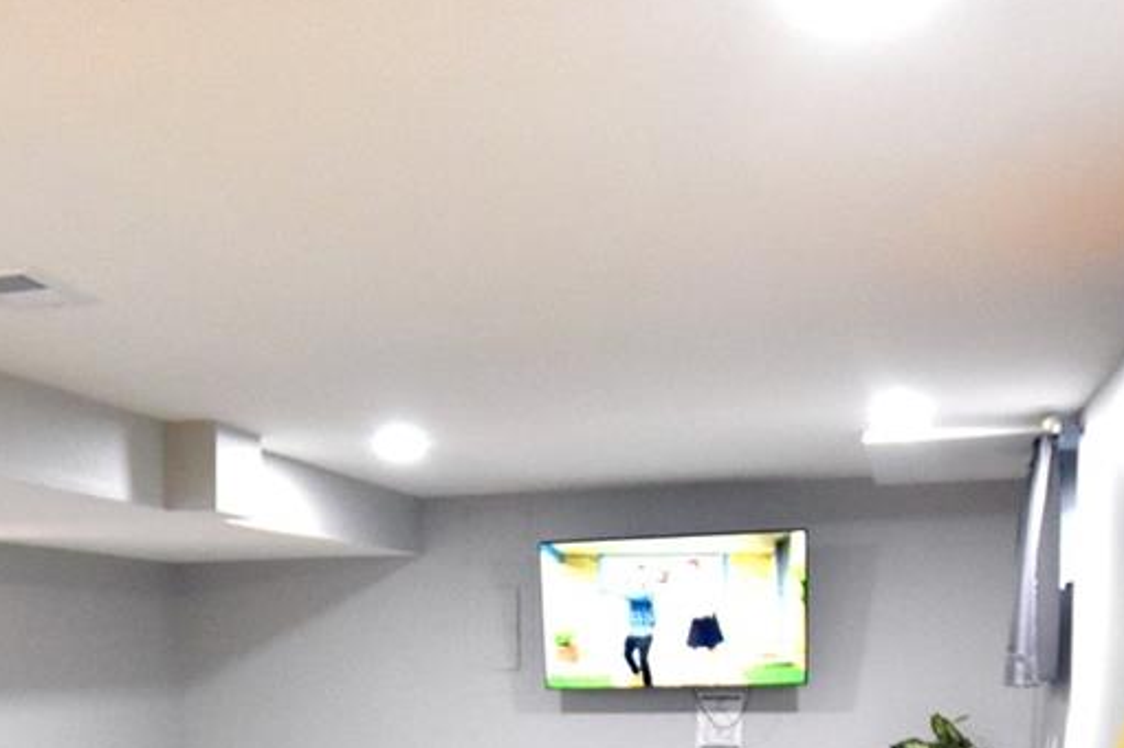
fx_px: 1466
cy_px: 876
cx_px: 378
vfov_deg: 25.9
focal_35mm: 47
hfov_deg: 41.4
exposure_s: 1/60
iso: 1800
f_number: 4.5
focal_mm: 10
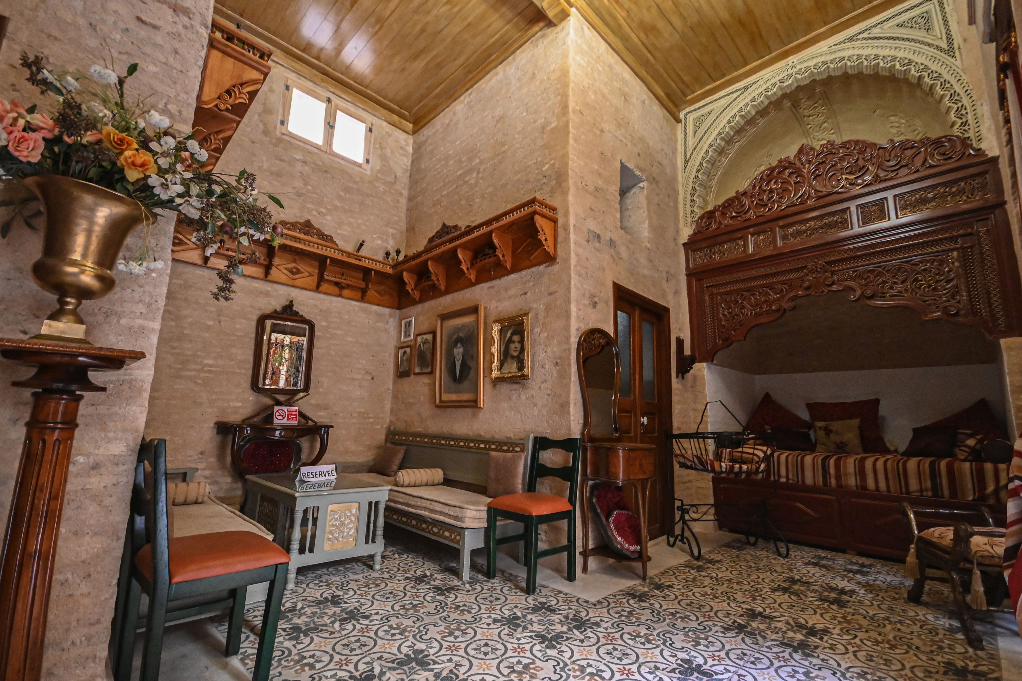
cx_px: 511
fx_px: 426
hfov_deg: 100.4
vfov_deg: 77.3
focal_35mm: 15
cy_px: 340
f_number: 4
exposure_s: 1/60
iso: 4500
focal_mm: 10
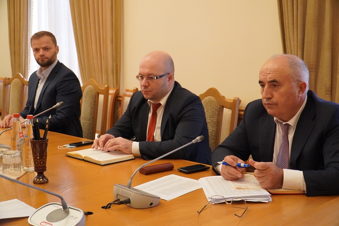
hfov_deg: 45.0
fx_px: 410
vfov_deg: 30.8
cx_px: 170
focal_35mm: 44
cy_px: 113
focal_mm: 29
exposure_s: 1/160
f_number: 4
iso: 4000
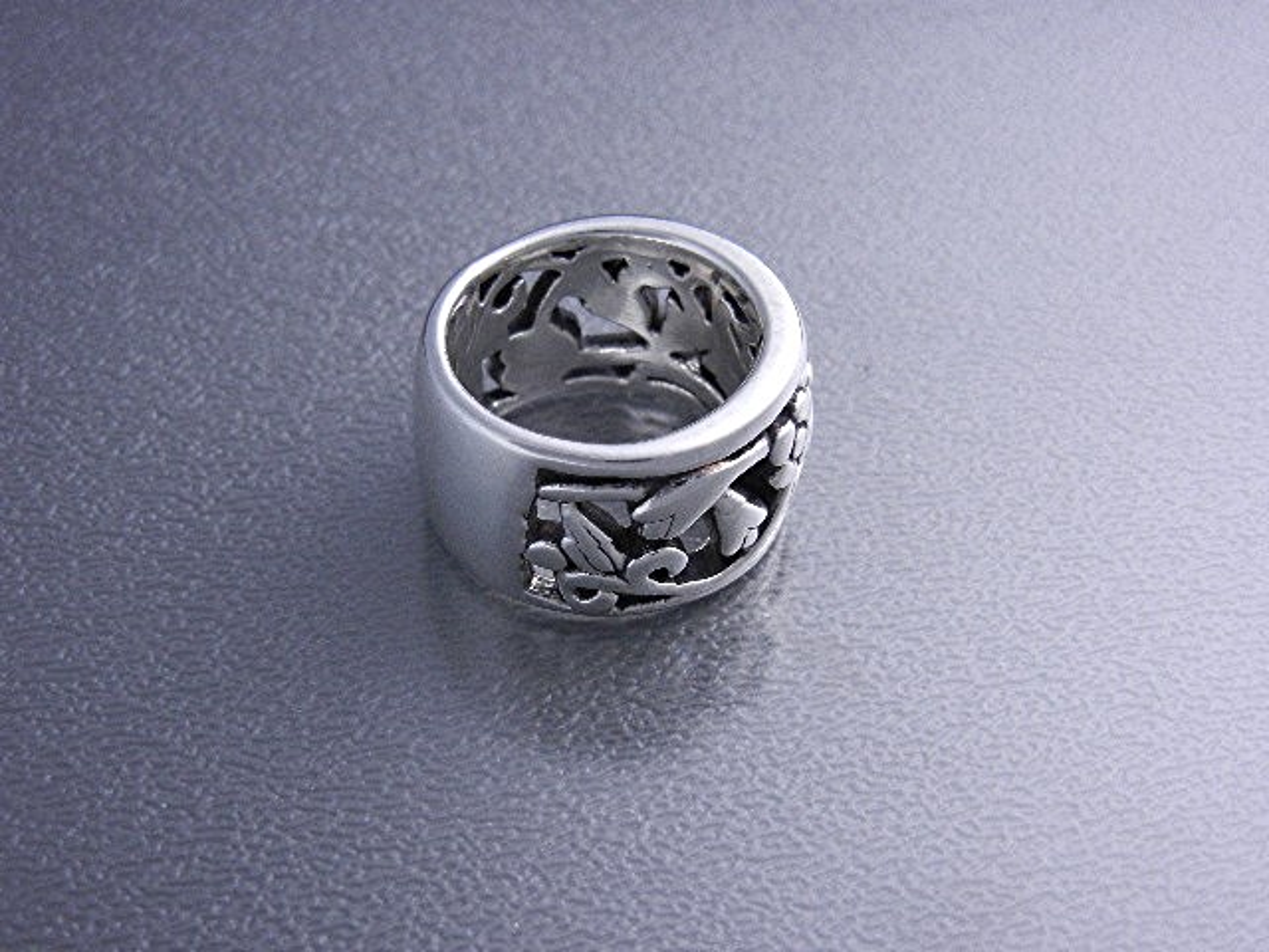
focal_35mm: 59
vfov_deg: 24.8
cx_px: 634
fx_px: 2163
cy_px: 476
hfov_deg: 32.7
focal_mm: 10.6
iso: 400
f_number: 4
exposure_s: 1/28.5
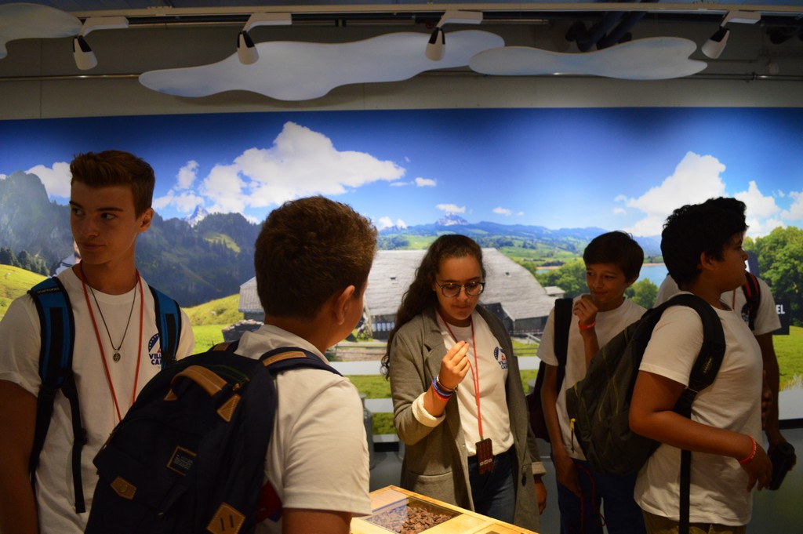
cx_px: 402
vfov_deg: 47.9
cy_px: 267
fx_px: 602
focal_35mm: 27
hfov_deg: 67.4
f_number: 3.5
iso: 900
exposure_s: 1/80
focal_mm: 18
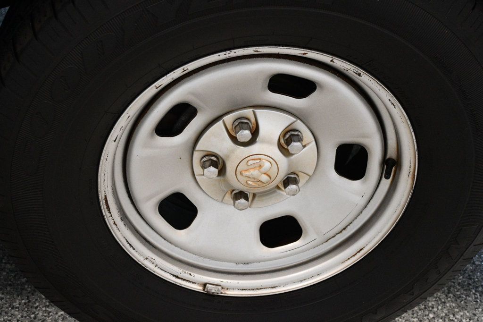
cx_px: 242
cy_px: 161
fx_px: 899
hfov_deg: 30.1
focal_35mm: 67
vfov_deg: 20.3
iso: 3200
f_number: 4.5
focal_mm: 45
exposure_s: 1/100
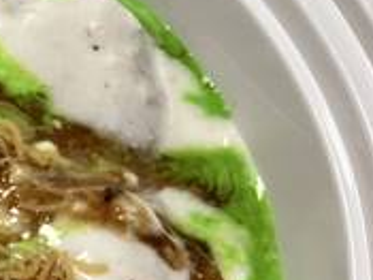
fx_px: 1120
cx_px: -175
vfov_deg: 13.9
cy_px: 301
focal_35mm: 104
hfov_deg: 17.2
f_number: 2.4
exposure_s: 1/60
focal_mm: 3.3
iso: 64
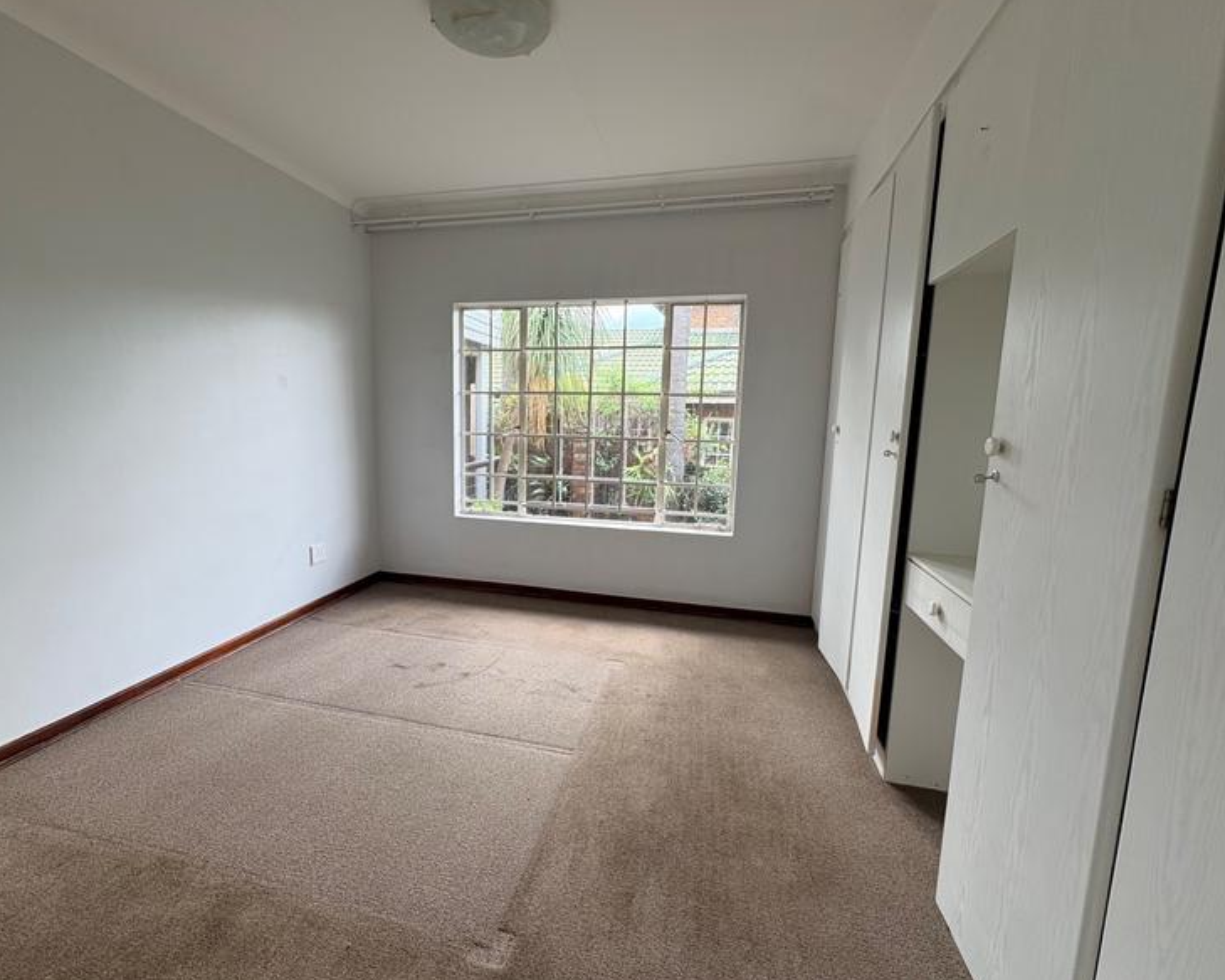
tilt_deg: -7.9
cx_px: 583
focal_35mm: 15
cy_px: 484
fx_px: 544
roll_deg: -0.7
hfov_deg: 96.7
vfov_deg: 84.0
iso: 50
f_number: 2.2
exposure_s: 1/105
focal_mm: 2.22
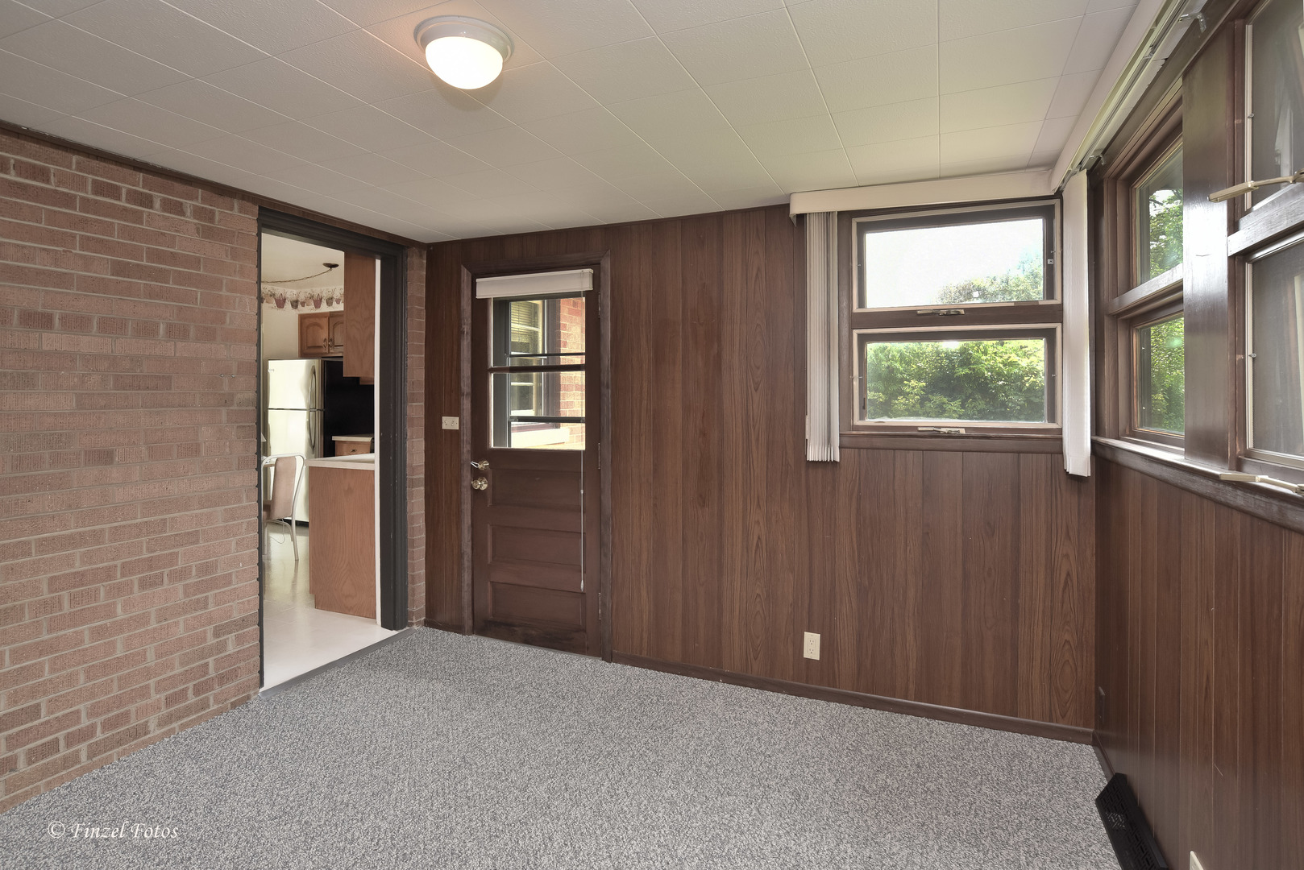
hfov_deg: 90.0
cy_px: 435
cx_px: 652
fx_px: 652
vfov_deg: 67.4
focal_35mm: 18
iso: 400
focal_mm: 18
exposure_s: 1/50
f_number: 8
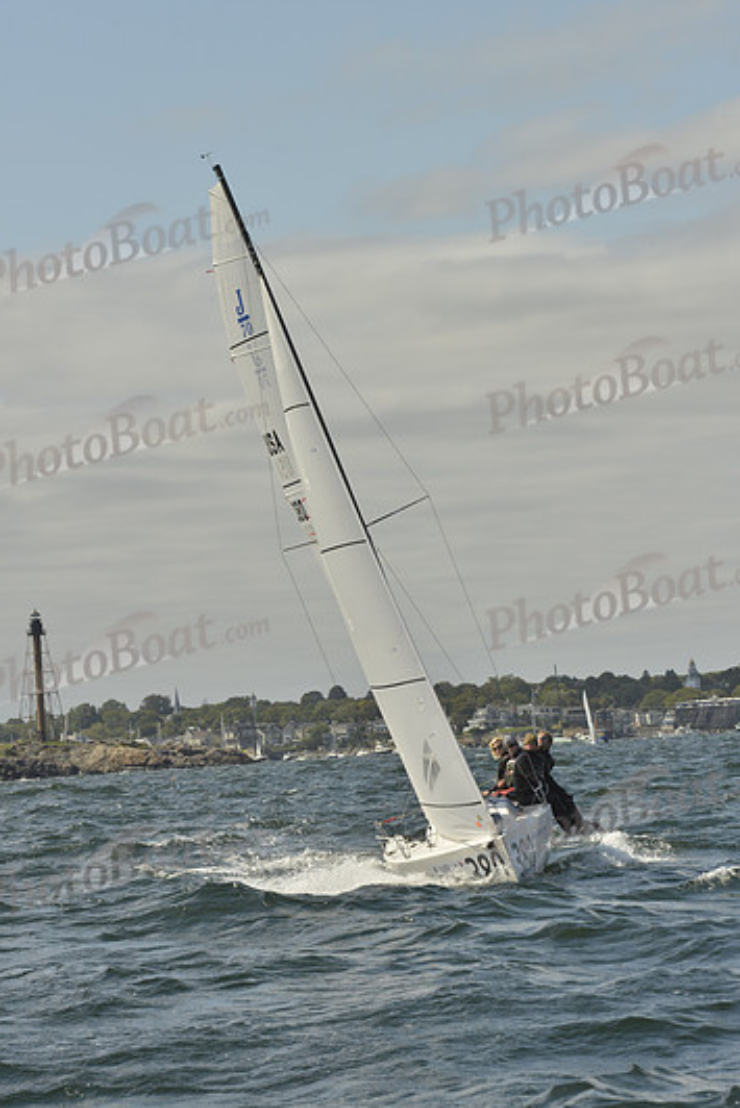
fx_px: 4098
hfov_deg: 10.3
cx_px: 378
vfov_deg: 15.4
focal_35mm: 133
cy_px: 519
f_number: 10
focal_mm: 122
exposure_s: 1/1600
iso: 400
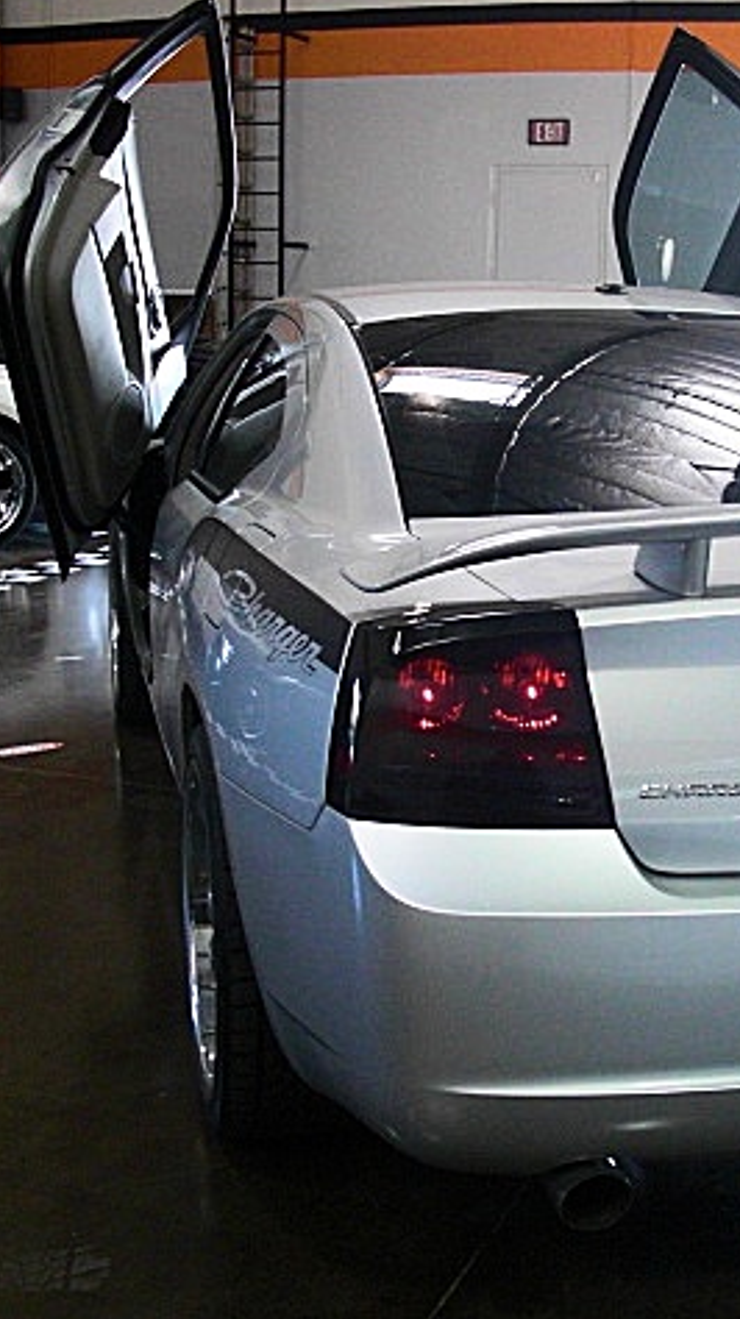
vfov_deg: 39.2
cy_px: 654
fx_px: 1852
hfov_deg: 22.1
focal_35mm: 53
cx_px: 645
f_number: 2.8
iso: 400
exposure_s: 1/80
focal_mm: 6.3
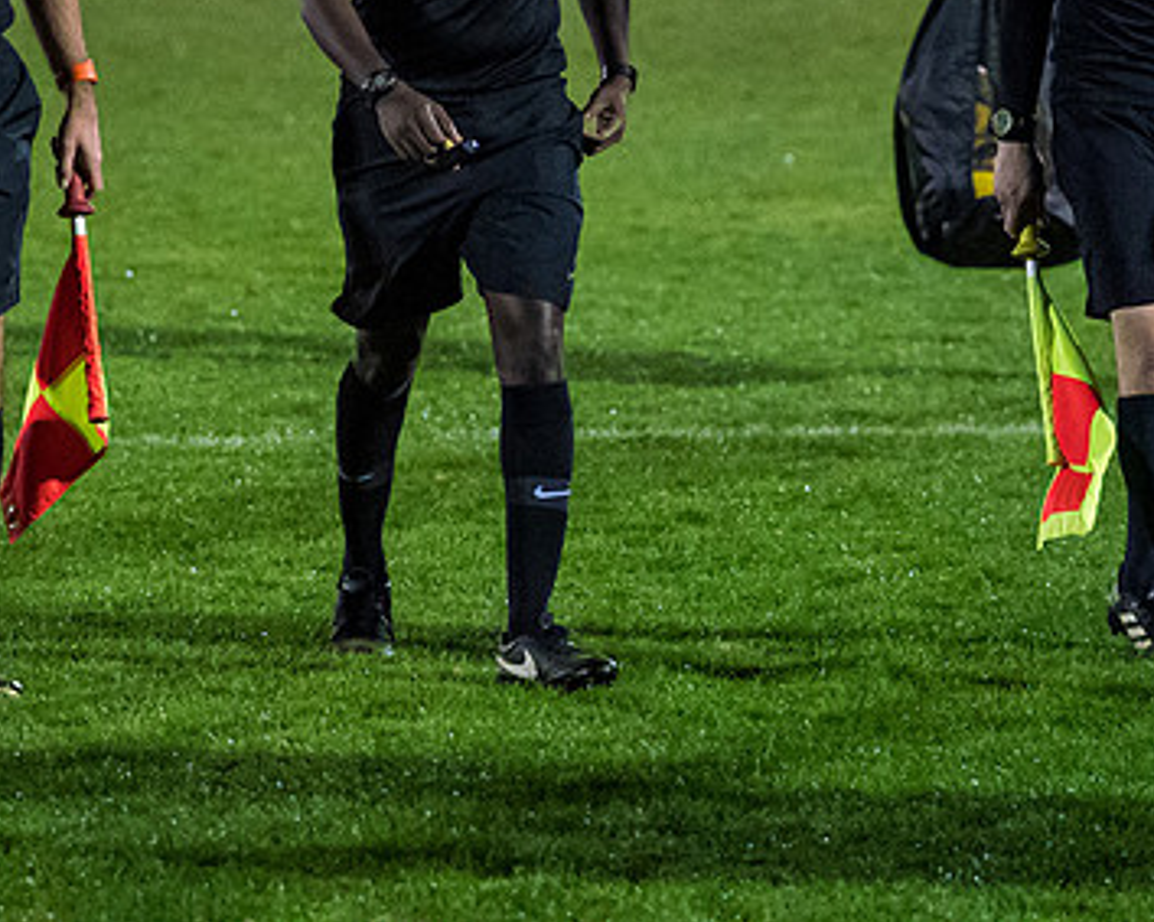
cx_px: 327
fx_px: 8434
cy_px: 192
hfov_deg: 7.8
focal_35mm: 247
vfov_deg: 6.3
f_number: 2.8
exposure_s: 1/1000
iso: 6400
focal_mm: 92
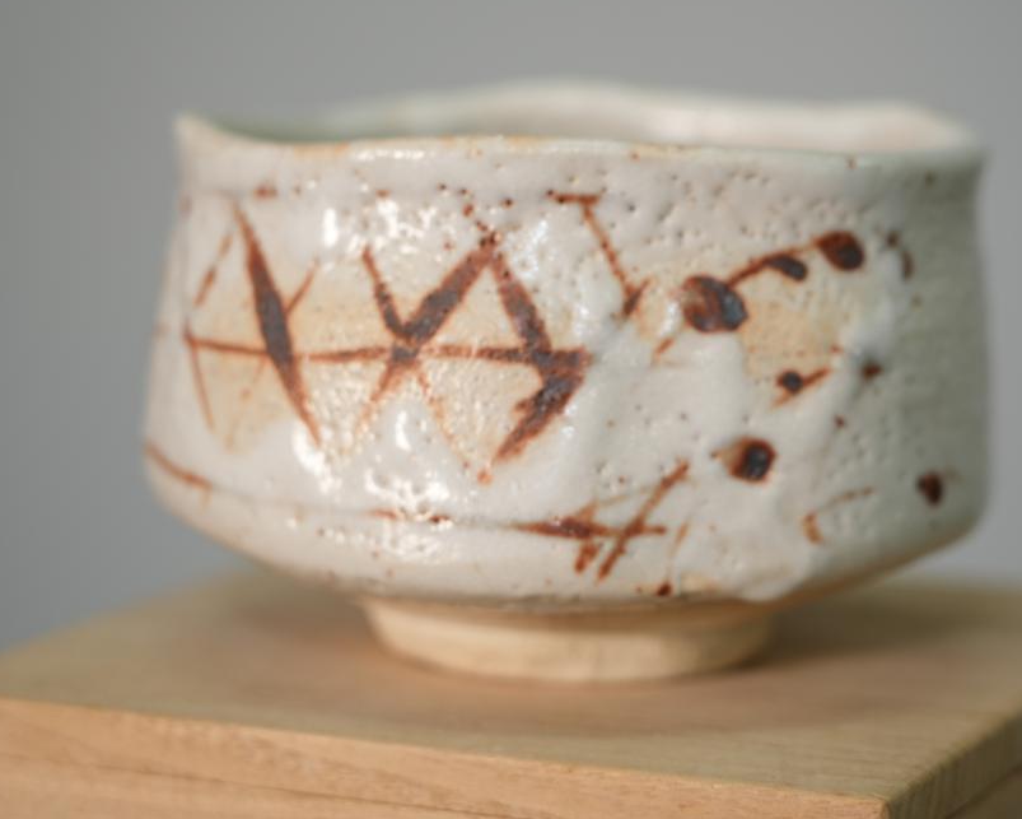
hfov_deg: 14.5
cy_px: 365
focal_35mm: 133
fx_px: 4024
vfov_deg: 11.6
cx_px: 577
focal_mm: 105
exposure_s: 1/125
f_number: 4
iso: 500
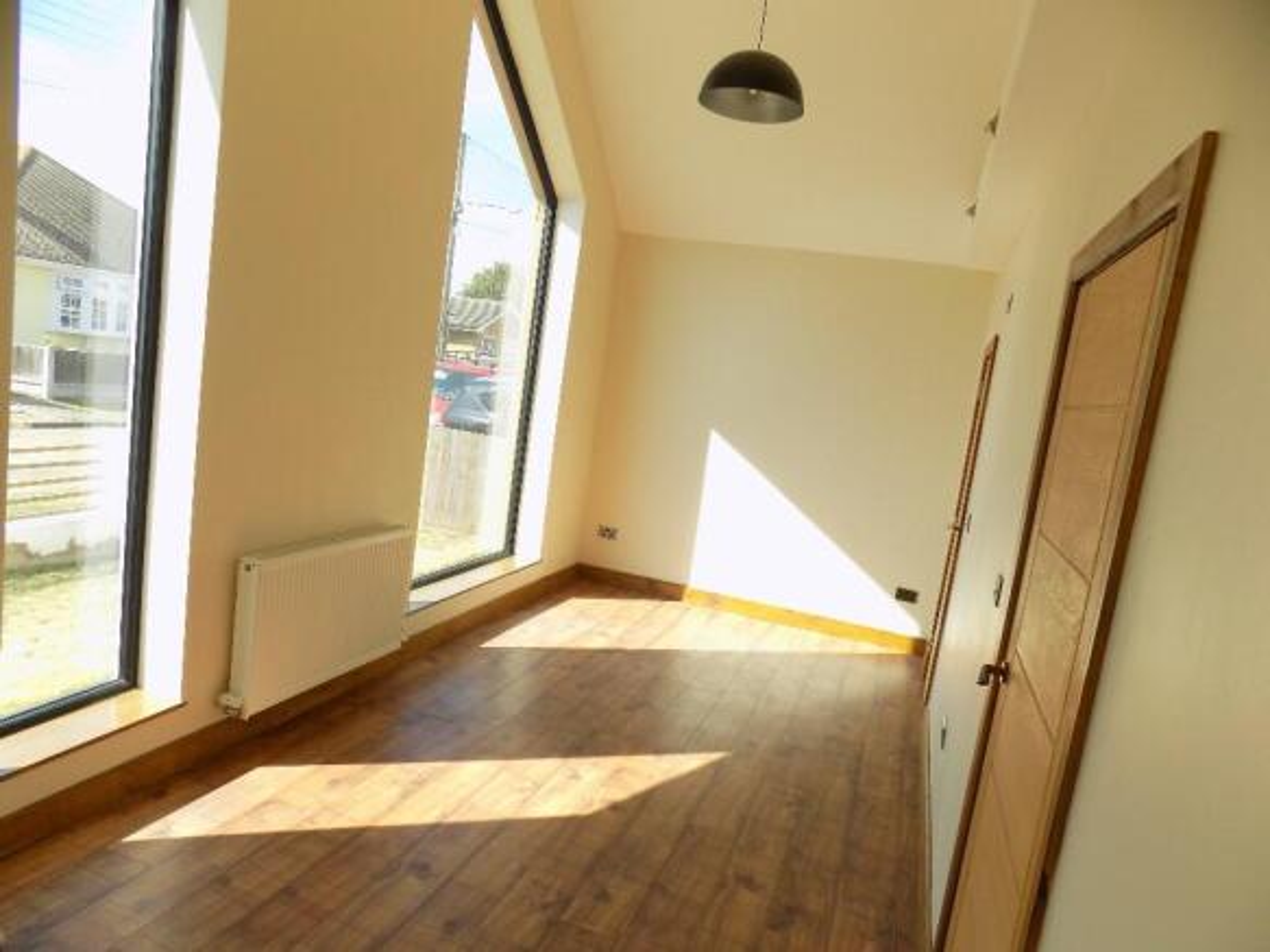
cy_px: 476
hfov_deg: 73.9
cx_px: 635
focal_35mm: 23
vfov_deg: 58.9
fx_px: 844
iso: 80
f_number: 3.1
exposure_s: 1/250
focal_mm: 4
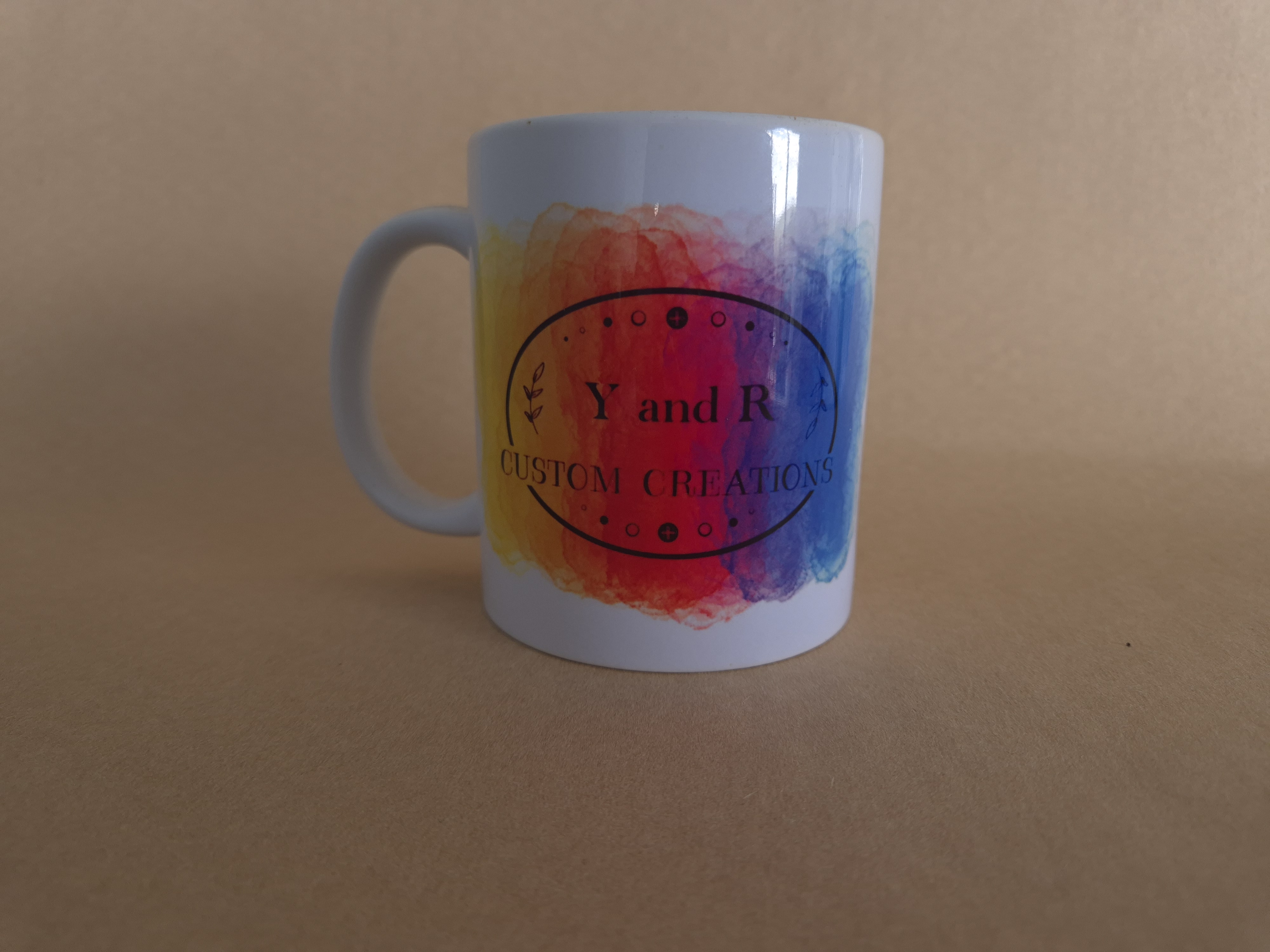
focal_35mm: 23
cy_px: 476
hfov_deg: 73.9
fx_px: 844
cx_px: 635
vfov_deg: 58.9
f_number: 1.8
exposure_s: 1/60
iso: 50
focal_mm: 5.4
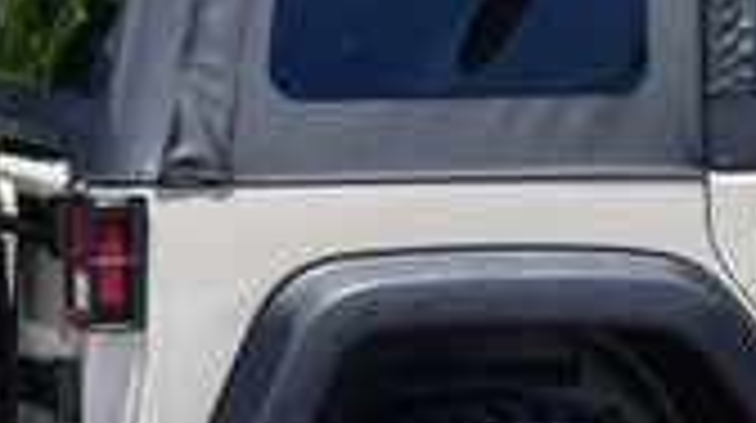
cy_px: 90
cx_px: 954
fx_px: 4805
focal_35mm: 240
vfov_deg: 5.0
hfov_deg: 8.9
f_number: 8
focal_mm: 30
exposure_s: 1/250
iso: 200
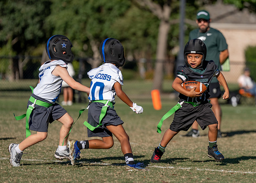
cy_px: 88
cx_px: 201
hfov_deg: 8.0
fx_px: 1831
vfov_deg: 5.7
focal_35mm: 252
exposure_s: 1/2000
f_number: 2.8
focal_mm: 163
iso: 100
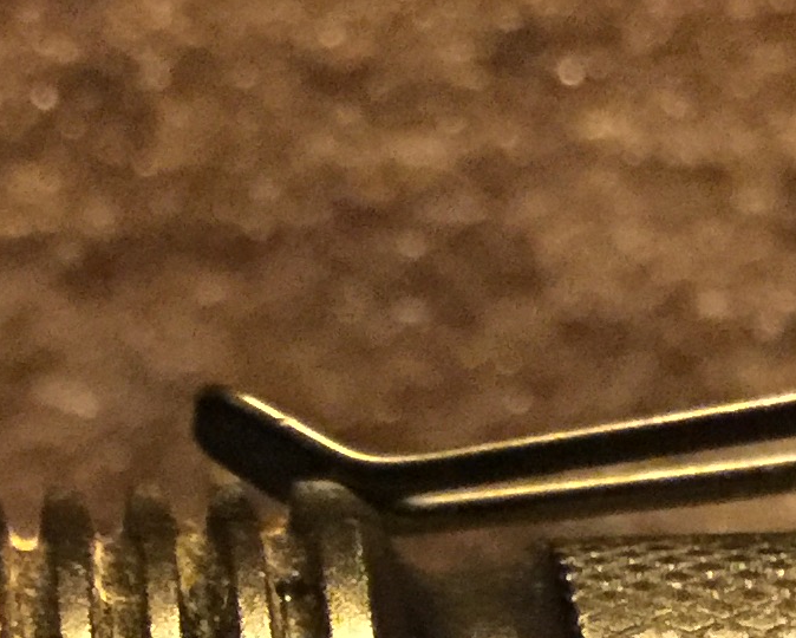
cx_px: 295
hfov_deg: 14.0
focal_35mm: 137
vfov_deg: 10.8
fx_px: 3229
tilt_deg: -33.3
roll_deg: -0.1
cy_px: 1028
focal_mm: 4.15
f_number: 2.2
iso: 320
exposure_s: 1/4
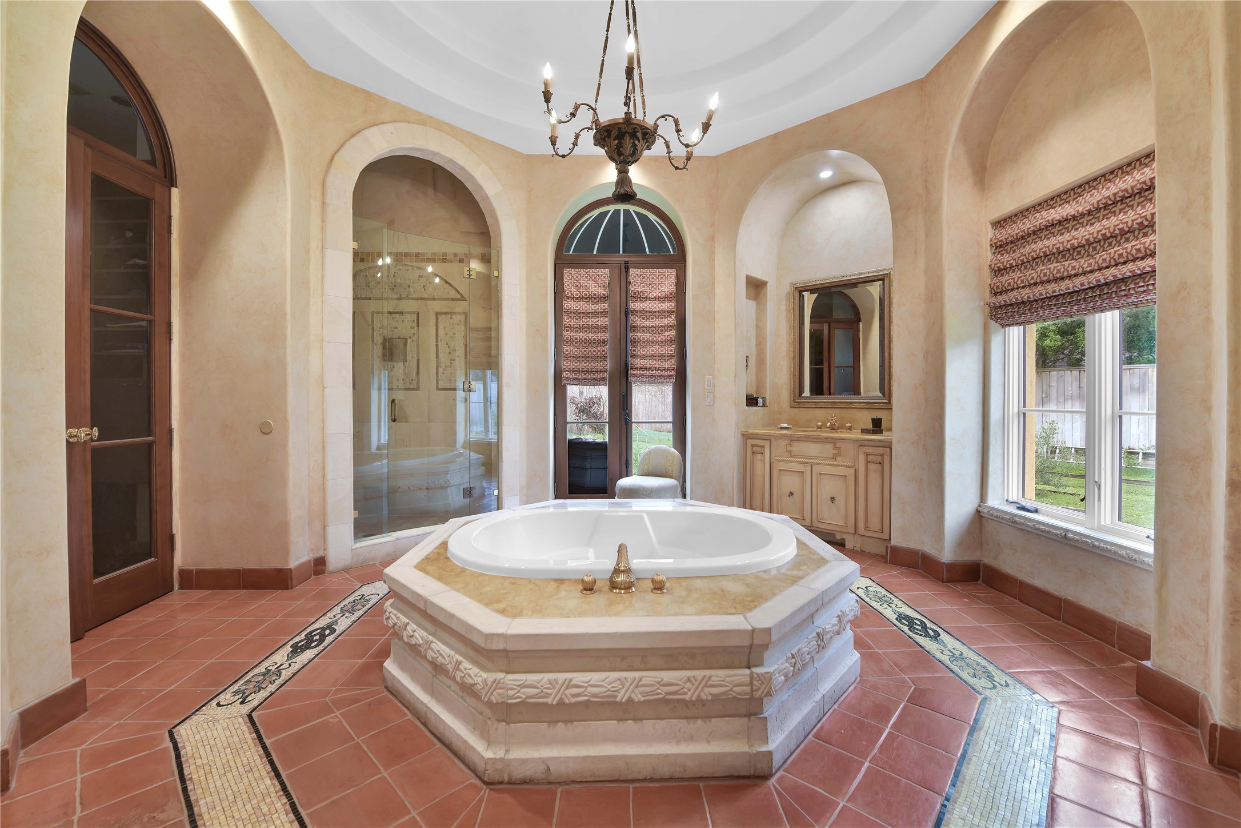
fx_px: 483
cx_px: 620
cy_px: 414
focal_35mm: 14
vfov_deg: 81.2
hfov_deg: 104.3
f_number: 8
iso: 100
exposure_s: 1/10
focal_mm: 14
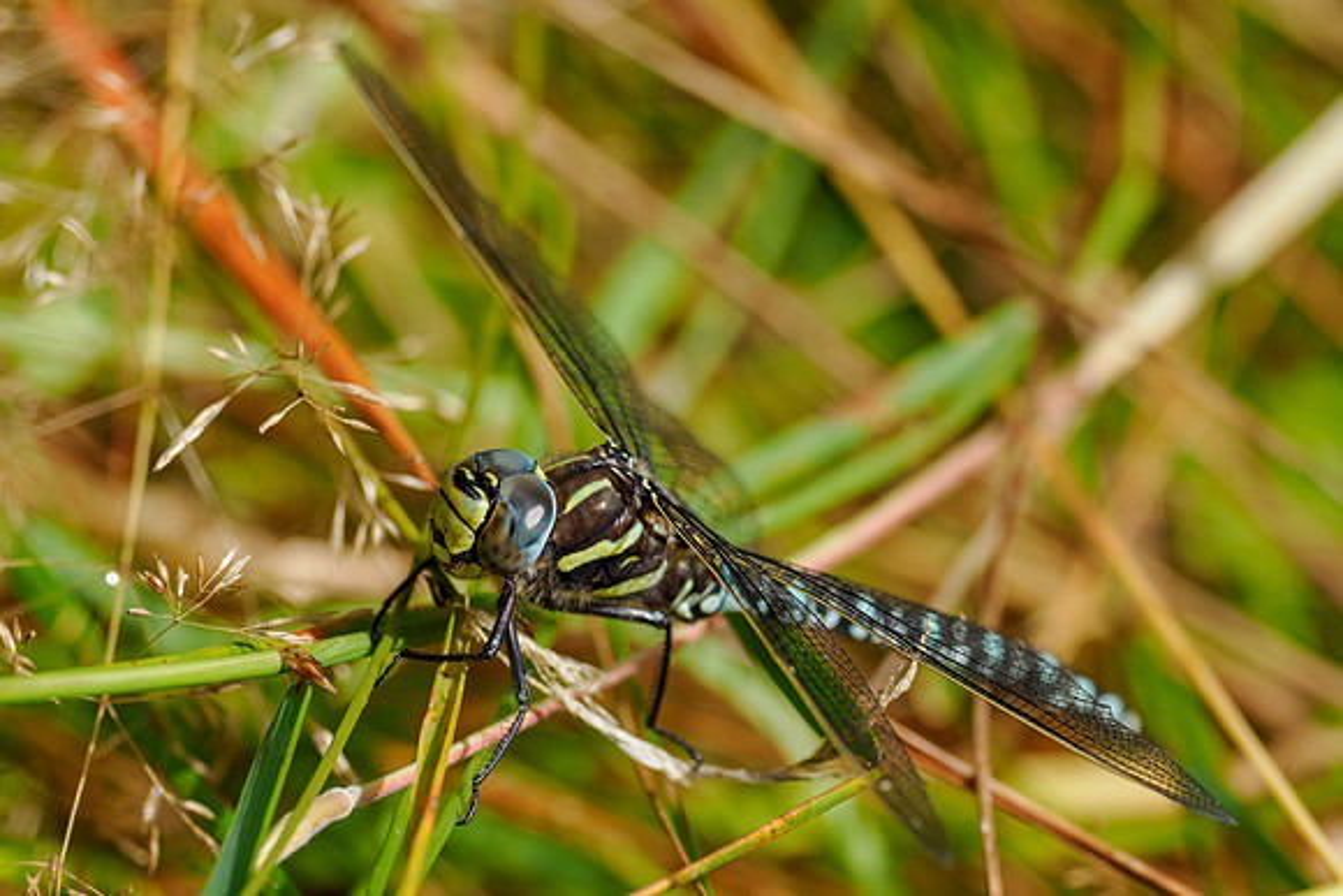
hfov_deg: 2.8
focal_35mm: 749
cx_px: 552
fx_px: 27941
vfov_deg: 1.8
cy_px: 485
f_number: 4.5
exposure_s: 1/800
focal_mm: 300
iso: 200
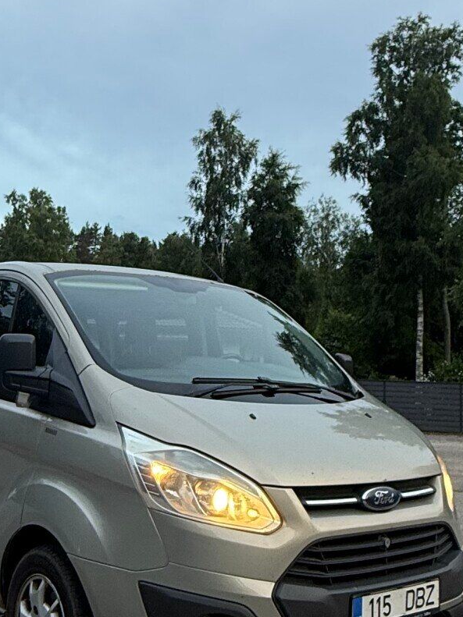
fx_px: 821
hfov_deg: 31.4
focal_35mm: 46
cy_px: 283
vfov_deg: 41.2
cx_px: 182
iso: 100
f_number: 2.2
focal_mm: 2.22
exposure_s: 1/99
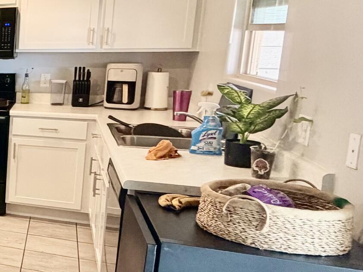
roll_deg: +1.7
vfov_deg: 29.1
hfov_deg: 25.1
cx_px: -223
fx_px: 524
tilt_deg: -9.6
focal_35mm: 50
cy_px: 127
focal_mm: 2.22
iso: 200
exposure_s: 1/60
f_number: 2.2
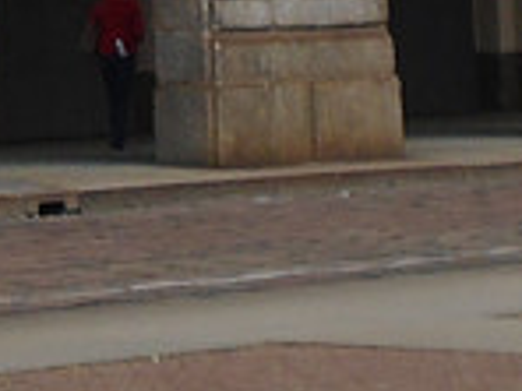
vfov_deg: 4.6
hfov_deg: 6.3
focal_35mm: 312
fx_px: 4705
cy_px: -812
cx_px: 12
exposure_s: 1/400
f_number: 4.5
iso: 100
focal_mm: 8.7
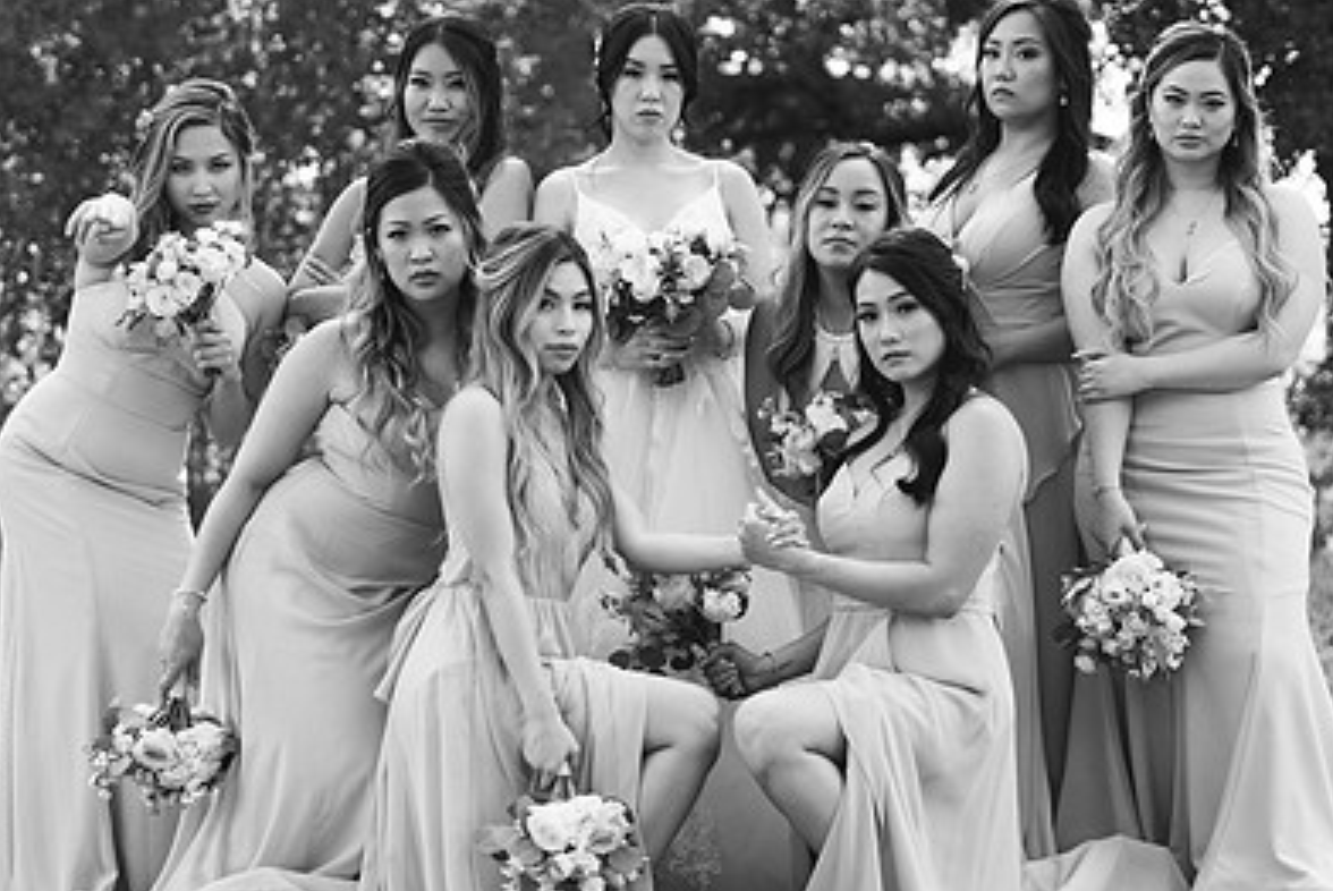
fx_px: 2927
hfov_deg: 25.7
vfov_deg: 17.3
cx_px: 673
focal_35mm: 79
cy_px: 386
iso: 250
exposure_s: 1/2000
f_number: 1.8
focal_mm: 50
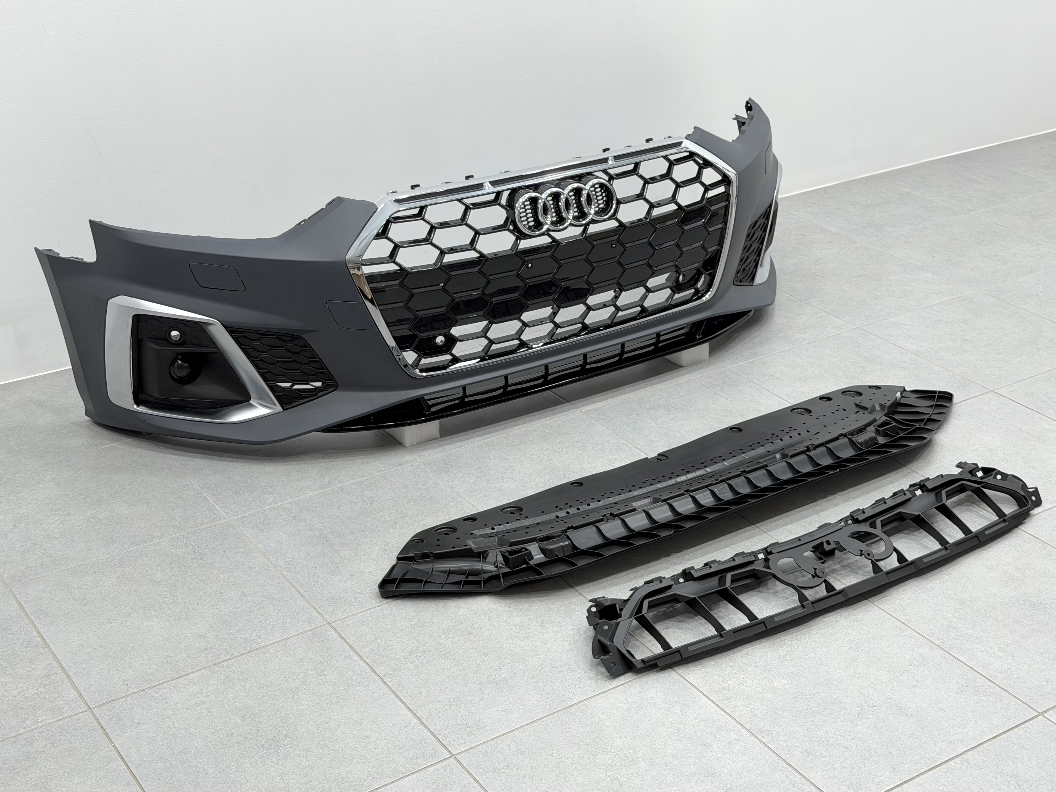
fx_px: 1464
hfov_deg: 39.7
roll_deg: +0.7
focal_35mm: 48
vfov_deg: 30.3
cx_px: 528
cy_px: 396
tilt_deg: -26.9
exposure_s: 1/184
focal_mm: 6.76
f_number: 1.78
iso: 50
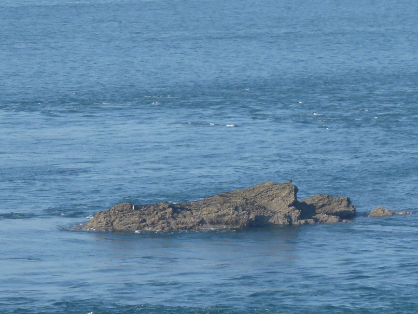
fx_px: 4699
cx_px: 137
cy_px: 173
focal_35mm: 389
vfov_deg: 3.8
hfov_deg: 5.1
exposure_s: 1/320
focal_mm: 32.1
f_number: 4.5
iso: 80
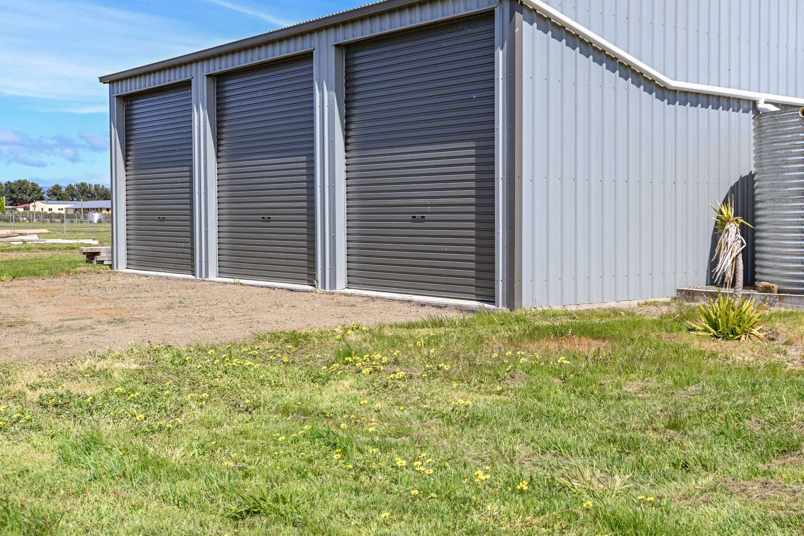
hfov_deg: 46.6
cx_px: 544
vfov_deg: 32.6
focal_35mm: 41
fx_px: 916
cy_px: 237
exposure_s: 1/200
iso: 80
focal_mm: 30
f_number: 8
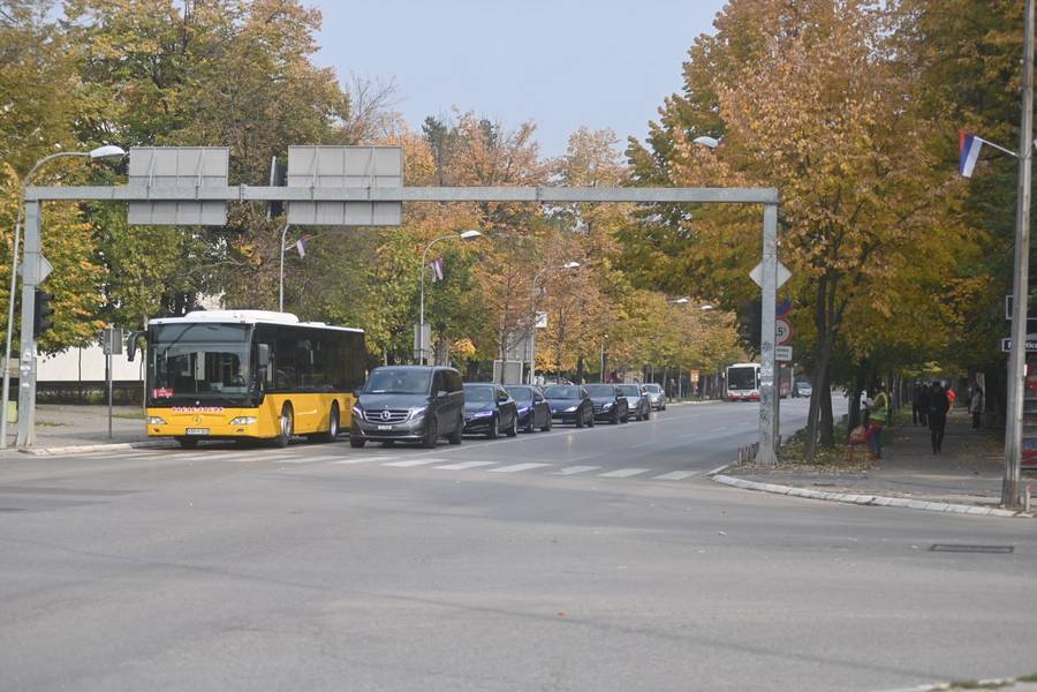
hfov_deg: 25.4
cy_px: 346
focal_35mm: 80
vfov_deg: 17.1
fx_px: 2304
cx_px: 518
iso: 320
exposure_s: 1/4000
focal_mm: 80
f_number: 2.8
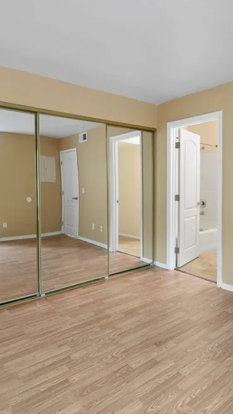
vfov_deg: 78.7
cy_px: 198
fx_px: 253
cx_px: 131
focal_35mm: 23
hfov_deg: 49.4
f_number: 8
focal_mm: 14
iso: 100
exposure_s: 2
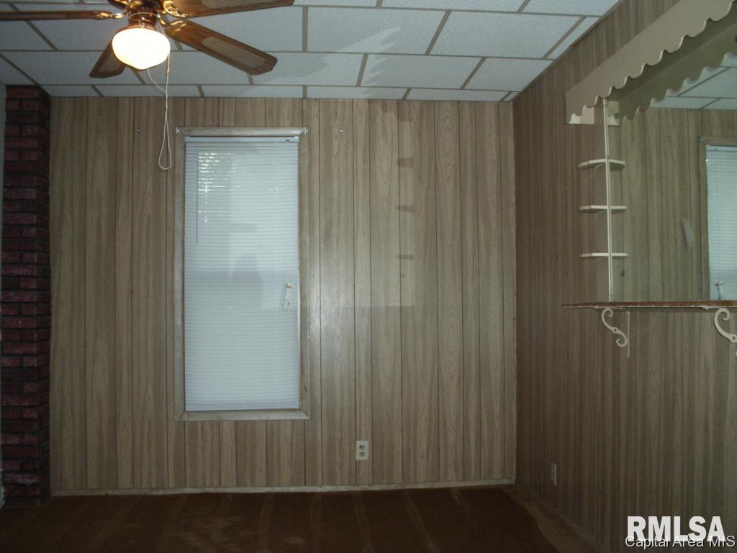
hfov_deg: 49.0
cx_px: 368
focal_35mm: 38
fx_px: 809
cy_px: 276
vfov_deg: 37.8
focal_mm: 6.3
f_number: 2.9
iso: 200
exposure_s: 1/60
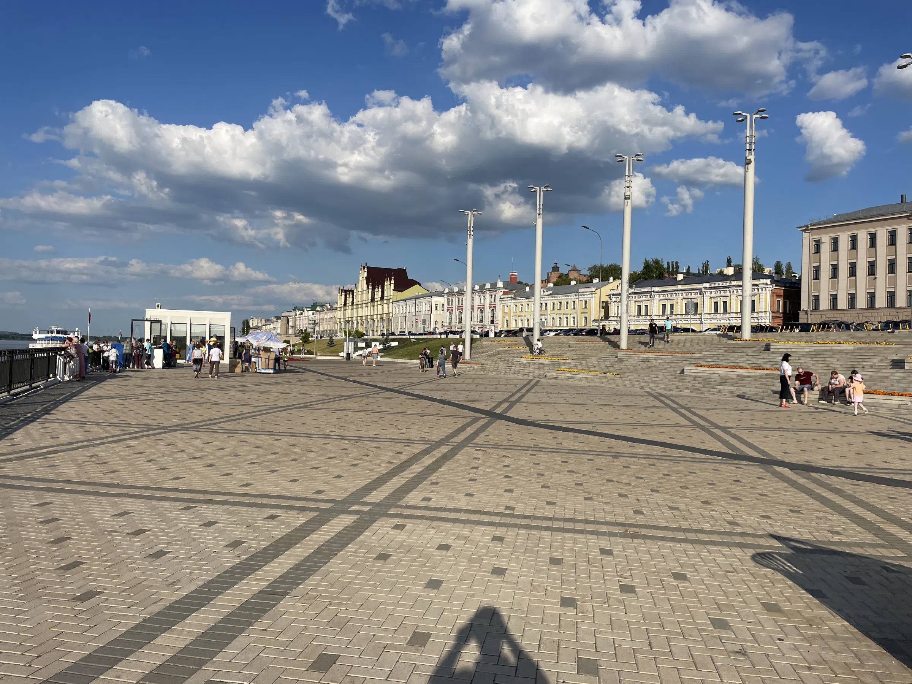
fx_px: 685
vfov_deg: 53.1
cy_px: 342
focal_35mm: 26
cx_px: 456
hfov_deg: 67.3
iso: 32
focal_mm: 4.2
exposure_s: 1/5556
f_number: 1.6
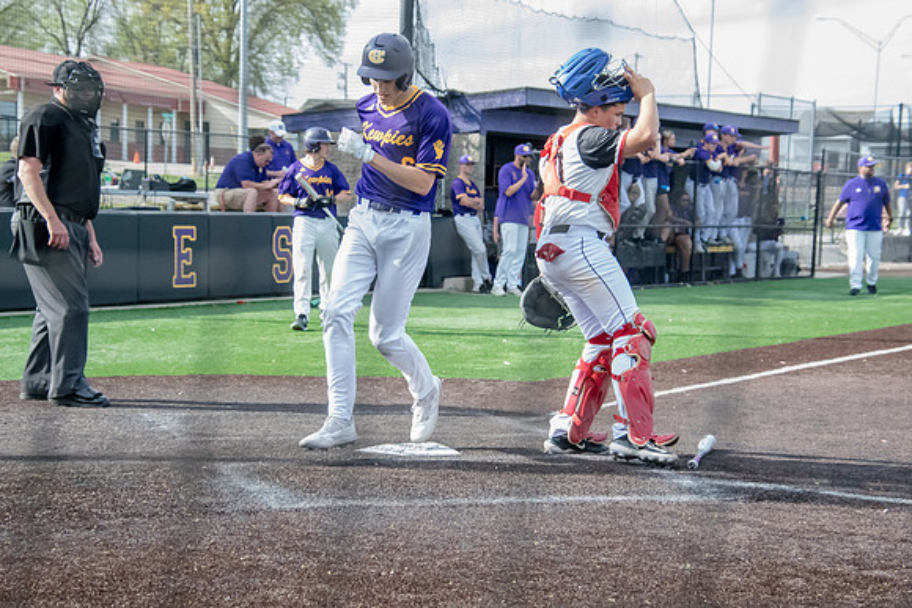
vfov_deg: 16.6
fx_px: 2090
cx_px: 456
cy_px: 304
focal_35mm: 82
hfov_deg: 24.6
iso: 5000
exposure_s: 1/4000
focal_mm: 55
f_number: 4.5
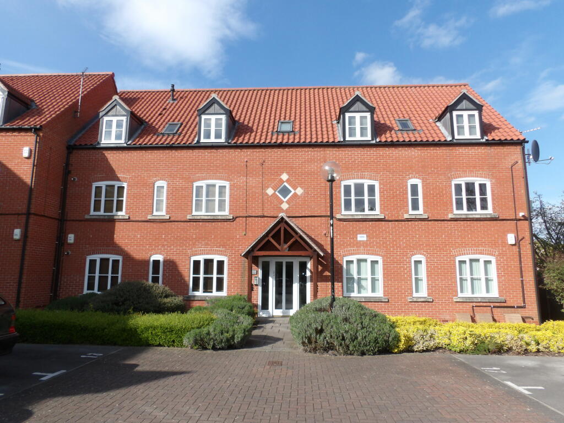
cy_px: 212
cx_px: 282
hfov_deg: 71.6
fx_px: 391
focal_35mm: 24
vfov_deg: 56.8
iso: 100
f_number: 4.1
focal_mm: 4.3
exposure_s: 1/542
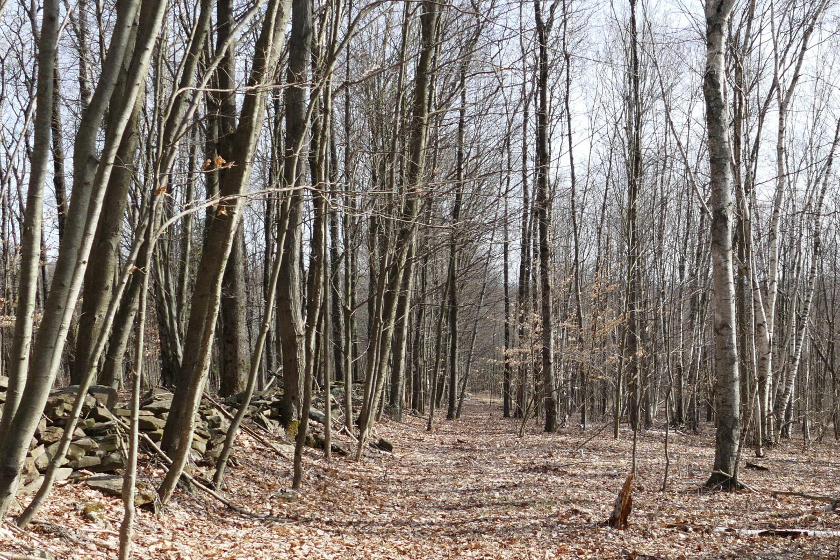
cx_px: 598
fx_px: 1120
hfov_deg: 40.3
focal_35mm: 48
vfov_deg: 28.0
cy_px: 352
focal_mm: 9.12
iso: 125
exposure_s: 1/800
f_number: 2.8
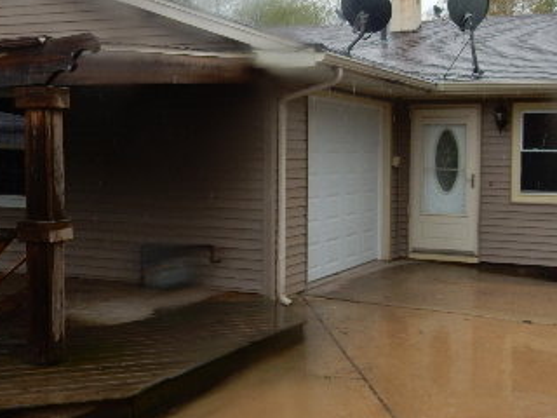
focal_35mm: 50
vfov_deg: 29.1
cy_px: 181
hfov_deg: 38.0
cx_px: 336
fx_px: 805
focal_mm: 4.5
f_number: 3.7
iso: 125
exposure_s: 1/400
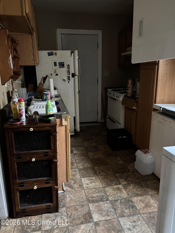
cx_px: 88
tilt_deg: -15.6
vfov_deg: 67.3
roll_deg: +0.0
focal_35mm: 26
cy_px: 116
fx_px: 175
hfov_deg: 53.1
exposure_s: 1/30
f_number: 1.6
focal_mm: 5.96
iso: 1000
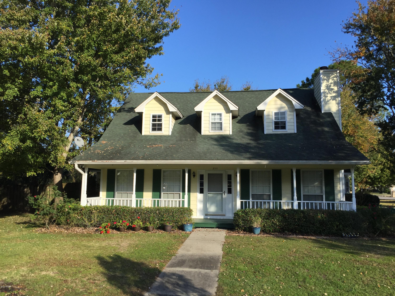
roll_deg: -1.4
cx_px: 198
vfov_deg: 48.2
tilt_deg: +8.3
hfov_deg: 61.7
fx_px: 331
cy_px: 148
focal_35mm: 29
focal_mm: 4.15
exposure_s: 1/1364
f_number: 2.2
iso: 32
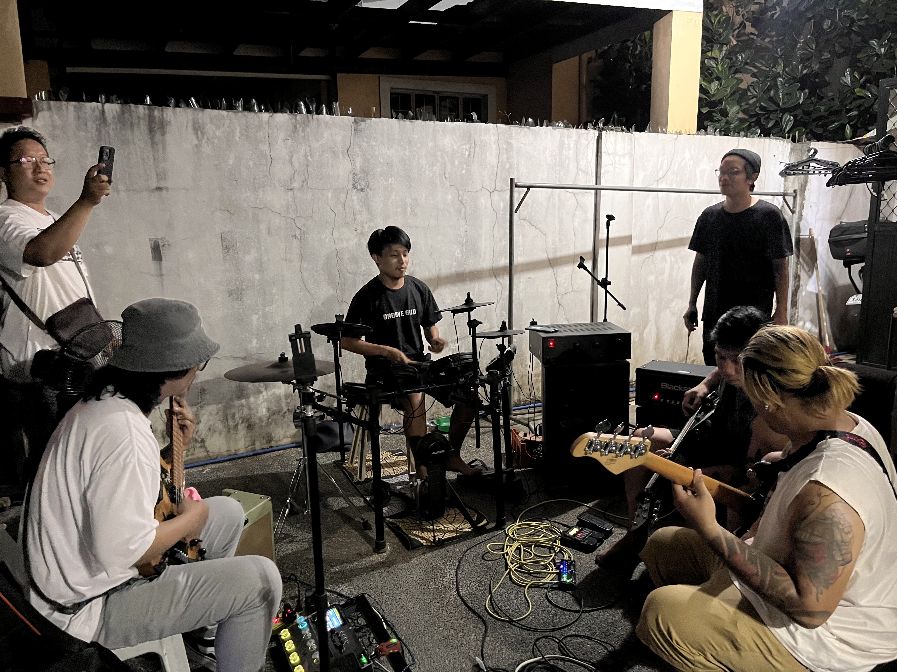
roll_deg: +2.2
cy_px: 336
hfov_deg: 67.3
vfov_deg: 53.1
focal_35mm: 26
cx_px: 448
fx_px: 674
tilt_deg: -10.6
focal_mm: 5.1
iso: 800
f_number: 1.6
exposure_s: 1/30
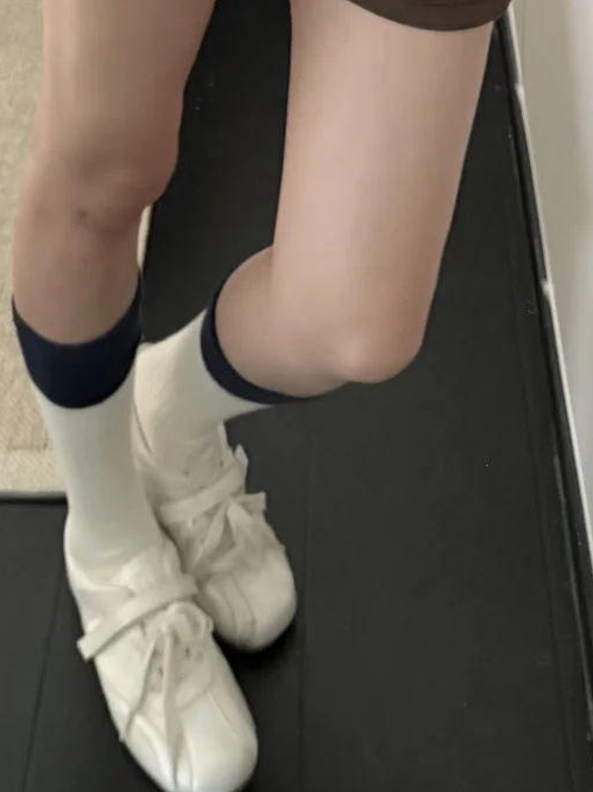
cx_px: 217
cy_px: 18
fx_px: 1166
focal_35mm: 51
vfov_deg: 34.4
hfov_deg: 28.4
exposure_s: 1/39
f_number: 1.78
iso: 1000
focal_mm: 6.76
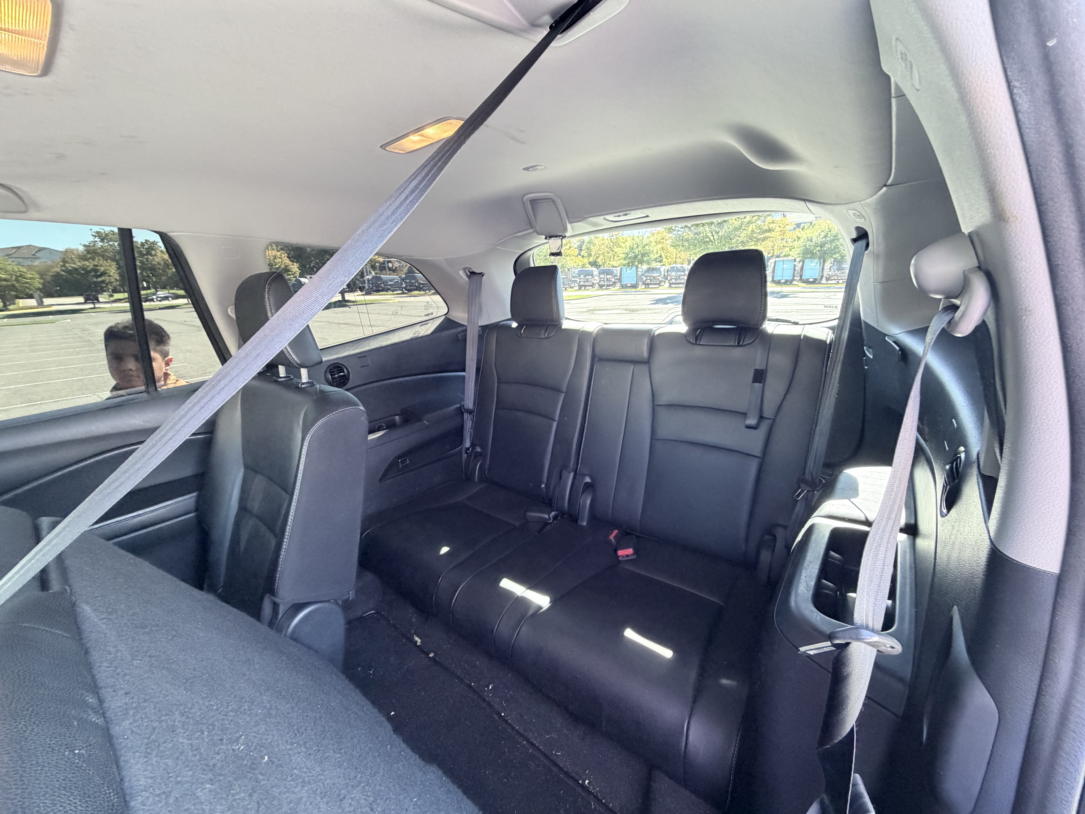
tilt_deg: -16.2
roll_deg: +3.2
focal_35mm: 14
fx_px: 439
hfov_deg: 102.1
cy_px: 407
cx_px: 542
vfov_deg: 85.7
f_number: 2.2
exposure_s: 1/62
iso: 320
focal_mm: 2.22
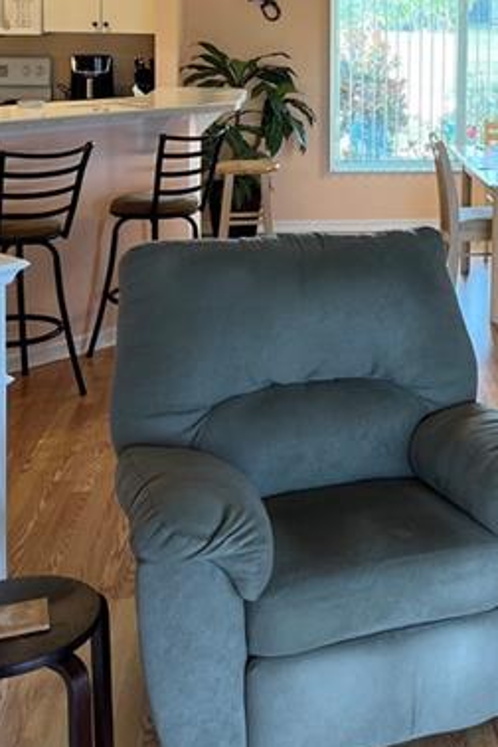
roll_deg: -0.5
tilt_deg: -1.7
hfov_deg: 23.3
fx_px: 1141
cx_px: 530
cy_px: 93
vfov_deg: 34.5
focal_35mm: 55
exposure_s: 1/120
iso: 100
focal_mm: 5.7
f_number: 1.5
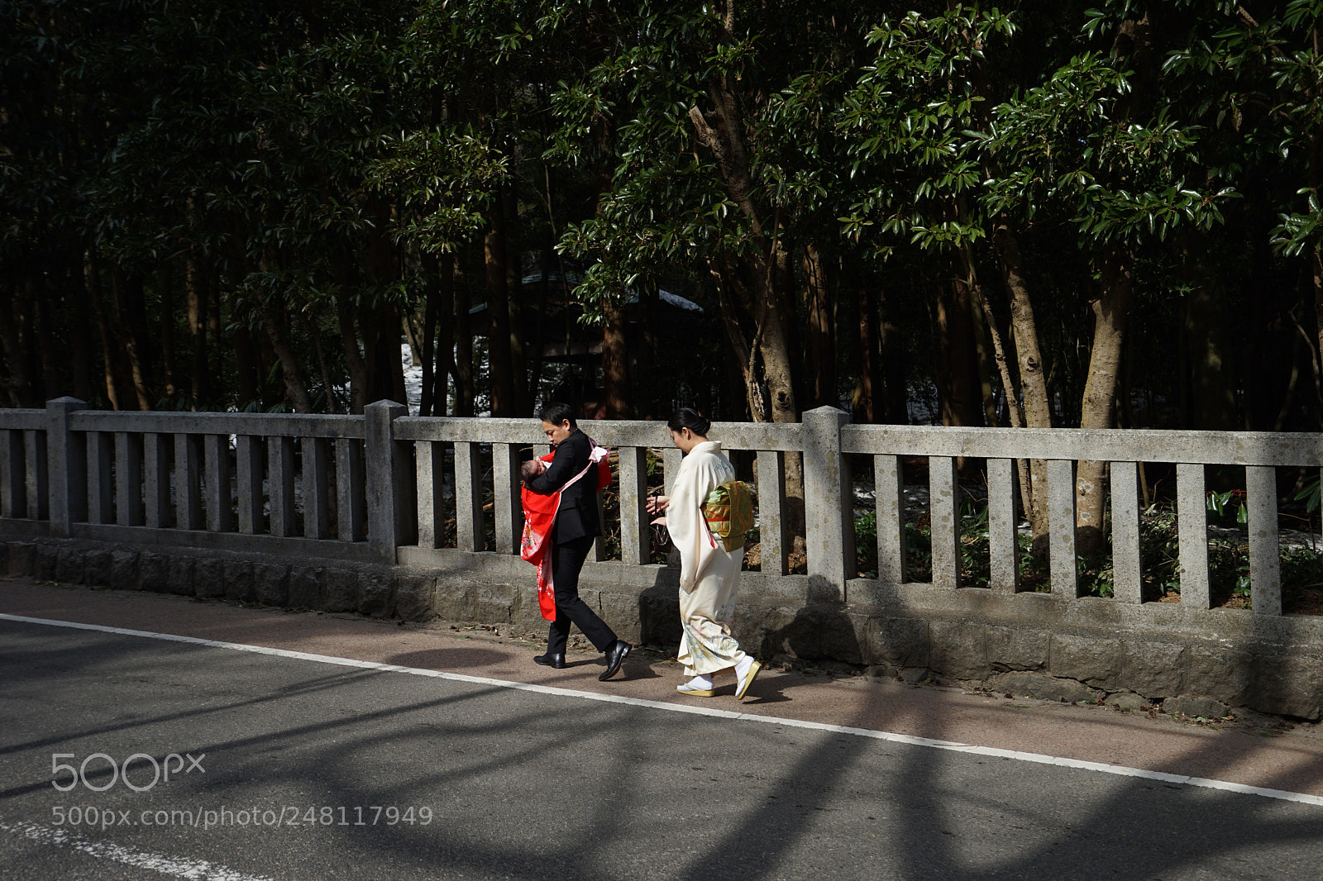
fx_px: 1286
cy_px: 440
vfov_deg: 37.8
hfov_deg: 54.4
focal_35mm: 35
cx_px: 662
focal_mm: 35
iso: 100
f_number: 4
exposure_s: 1/800
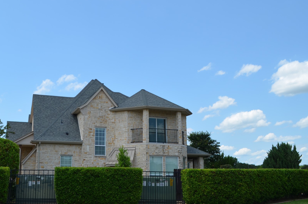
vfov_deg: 35.8
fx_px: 316
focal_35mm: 37
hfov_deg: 51.3
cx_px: 110
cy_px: 107
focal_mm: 18
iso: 100
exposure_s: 1/250
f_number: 8
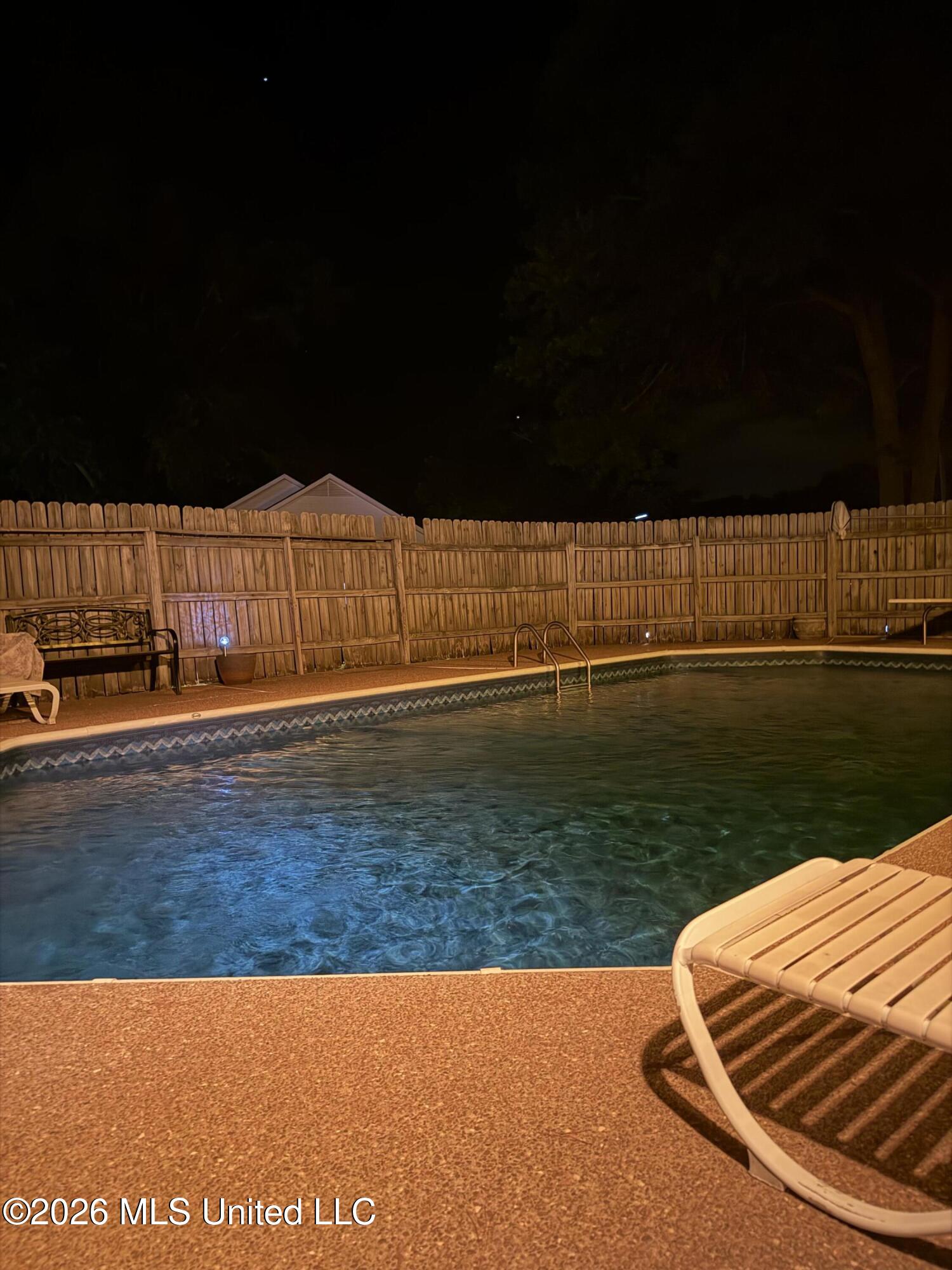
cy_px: 635
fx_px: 880
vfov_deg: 71.6
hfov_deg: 56.8
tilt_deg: -4.4
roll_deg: +2.3
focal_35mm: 24
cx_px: 476
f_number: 1.78
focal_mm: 6.76
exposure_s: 1/9
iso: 1000
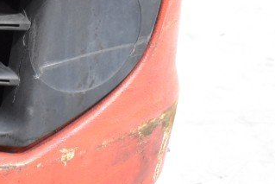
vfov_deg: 9.7
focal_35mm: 141
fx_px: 1077
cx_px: -188
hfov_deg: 13.4
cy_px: 145
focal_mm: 25
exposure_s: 1/15
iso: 1600
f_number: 5
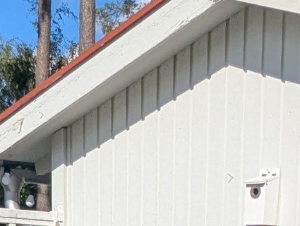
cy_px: 514
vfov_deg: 11.7
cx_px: 119
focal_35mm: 108
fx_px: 937
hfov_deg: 18.2
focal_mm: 2.35
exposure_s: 1/2000
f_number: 2.2
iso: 52
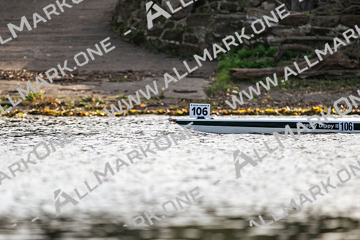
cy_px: 120
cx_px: 180
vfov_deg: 2.3
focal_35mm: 600
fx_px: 6004
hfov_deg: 3.4
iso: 400
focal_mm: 400
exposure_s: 1/2000
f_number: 4.5
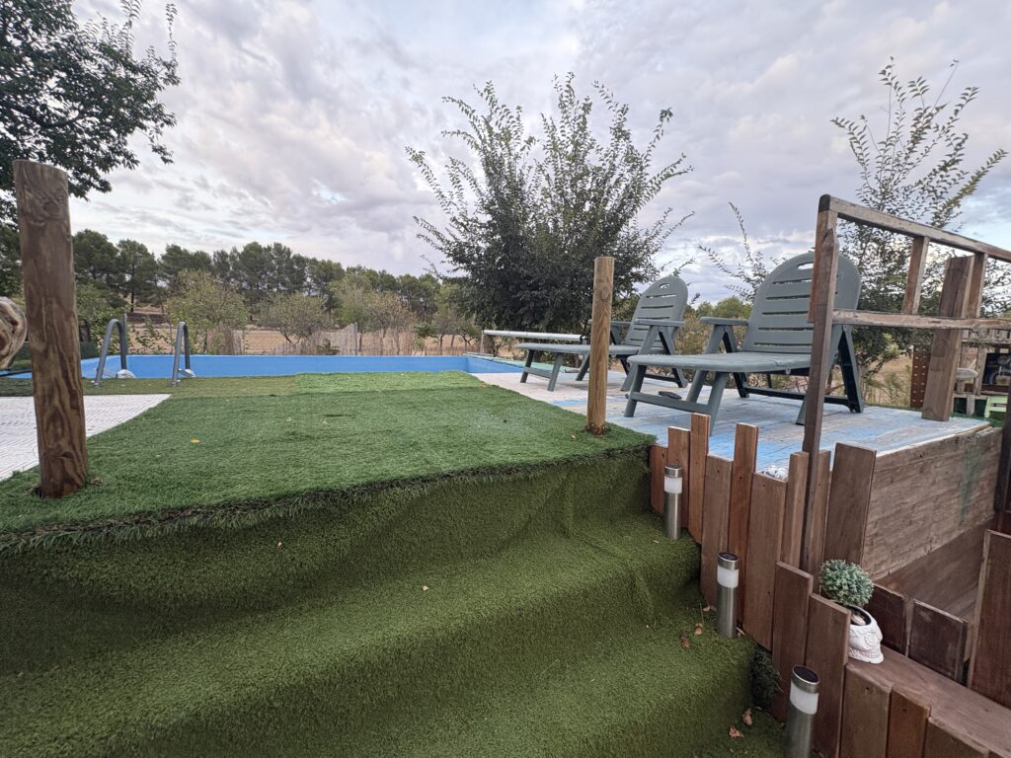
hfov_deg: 102.1
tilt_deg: -3.8
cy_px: 379
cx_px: 506
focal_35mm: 14
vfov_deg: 85.7
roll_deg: -2.2
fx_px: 409
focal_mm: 2.22
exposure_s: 1/99
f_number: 2.2
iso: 200
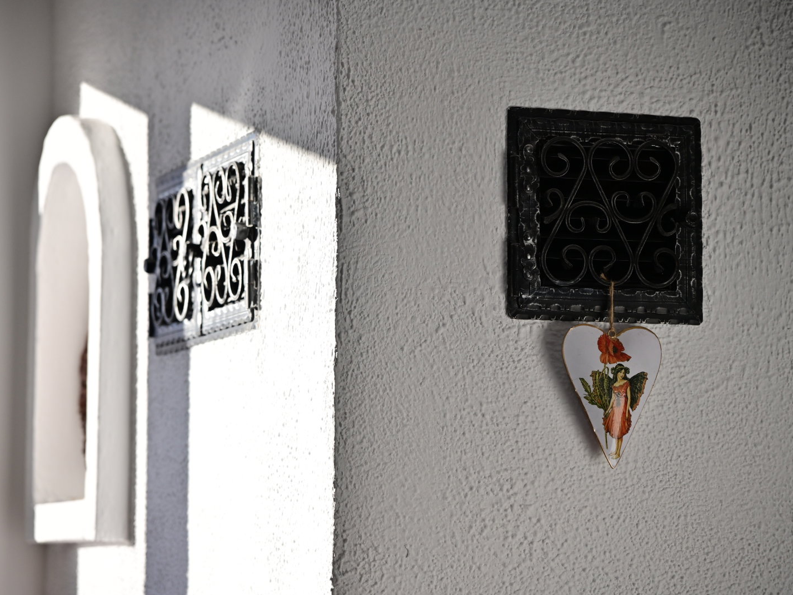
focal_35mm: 131
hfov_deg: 15.1
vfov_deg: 11.3
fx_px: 3001
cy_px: 299
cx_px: 358
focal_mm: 120
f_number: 4
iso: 400
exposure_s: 1/1250
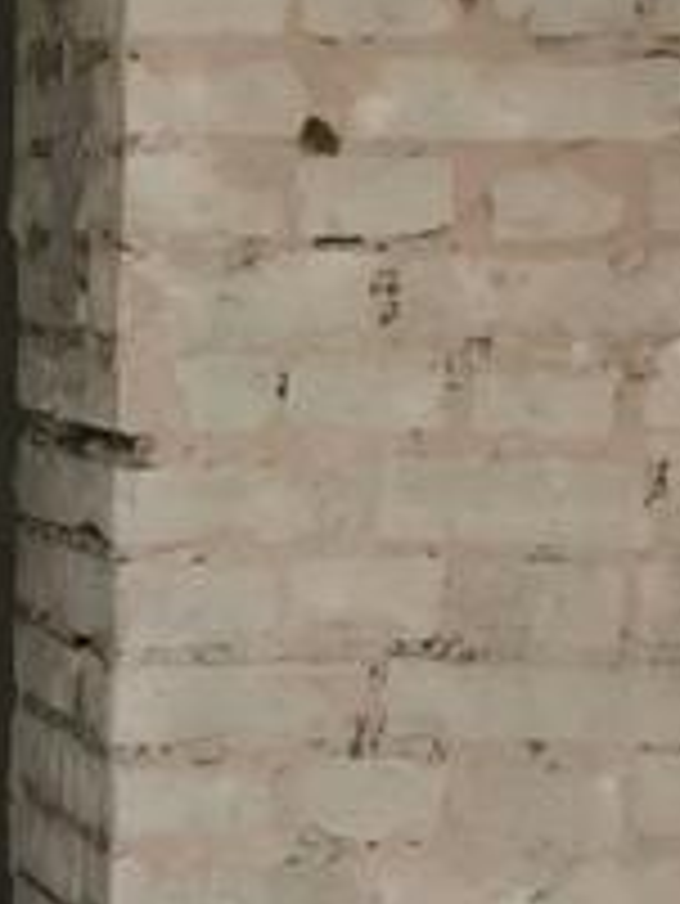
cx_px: -1031
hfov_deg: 7.2
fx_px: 5050
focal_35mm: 193
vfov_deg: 10.2
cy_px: 553
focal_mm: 5.56
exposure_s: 1/50
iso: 160
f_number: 1.6
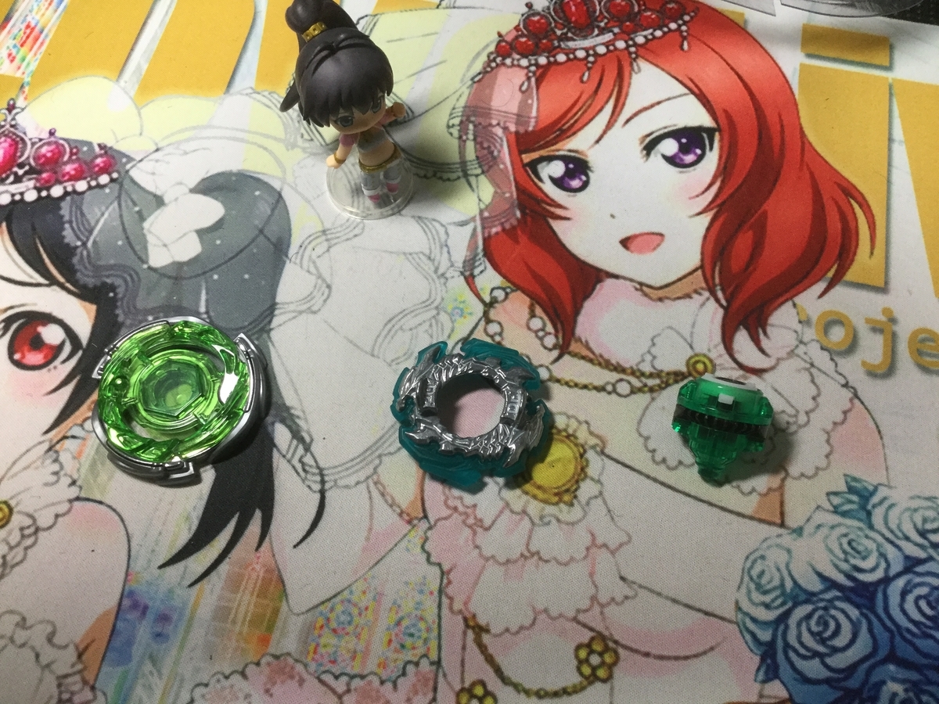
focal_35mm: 31
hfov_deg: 58.4
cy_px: 352
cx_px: 470
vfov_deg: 45.4
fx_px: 841
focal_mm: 3.3
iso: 80
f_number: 2.4
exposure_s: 1/30
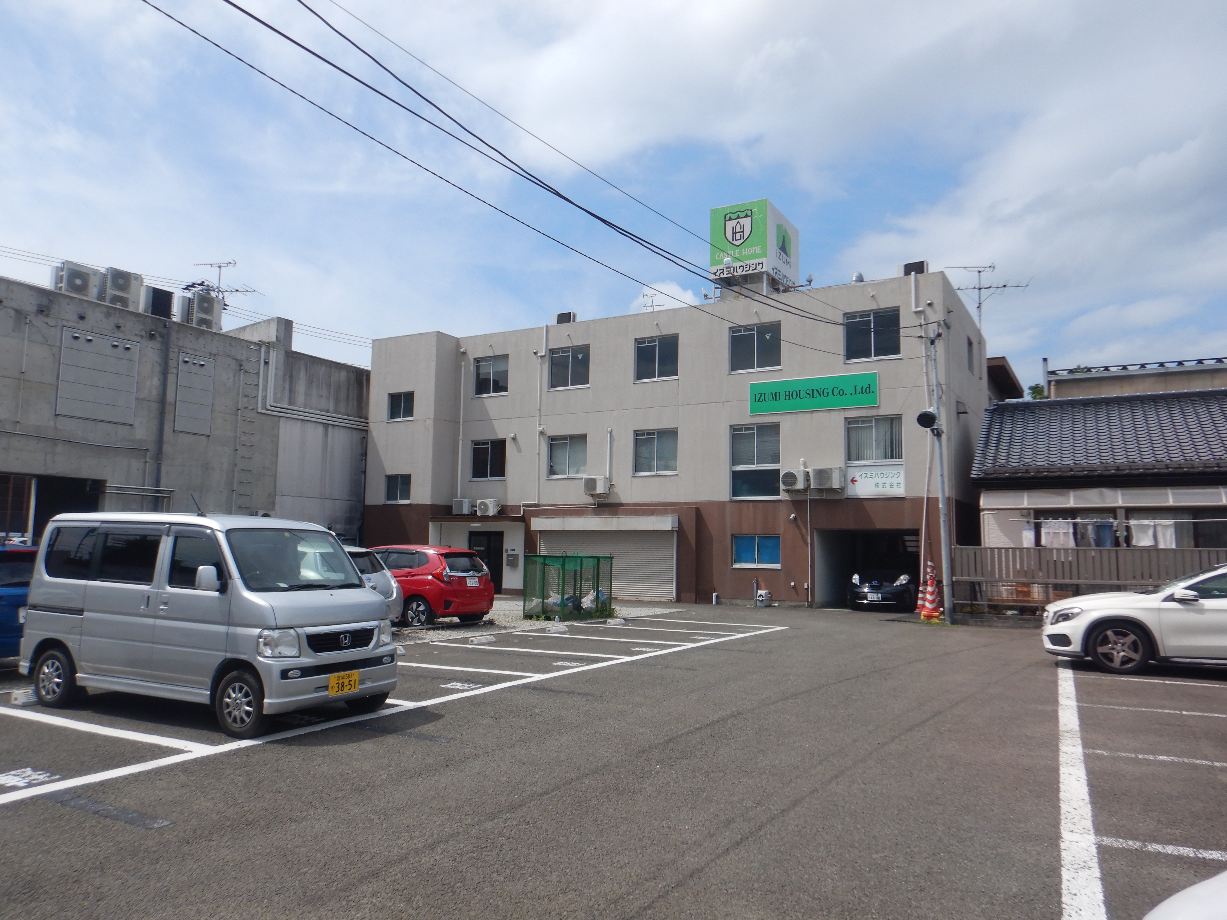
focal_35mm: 24
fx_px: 851
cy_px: 460
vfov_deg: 56.8
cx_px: 614
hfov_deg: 71.6
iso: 125
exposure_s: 1/400
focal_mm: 4.3
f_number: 8.2
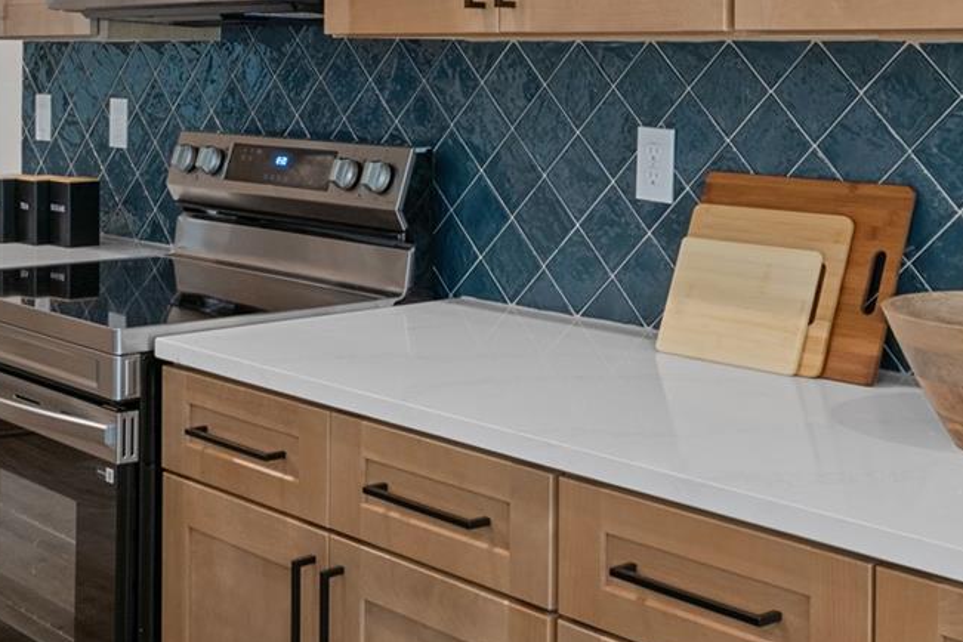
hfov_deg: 33.9
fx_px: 1578
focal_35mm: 59
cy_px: 99
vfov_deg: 22.6
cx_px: 405
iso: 320
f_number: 8
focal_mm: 16
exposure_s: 1/8
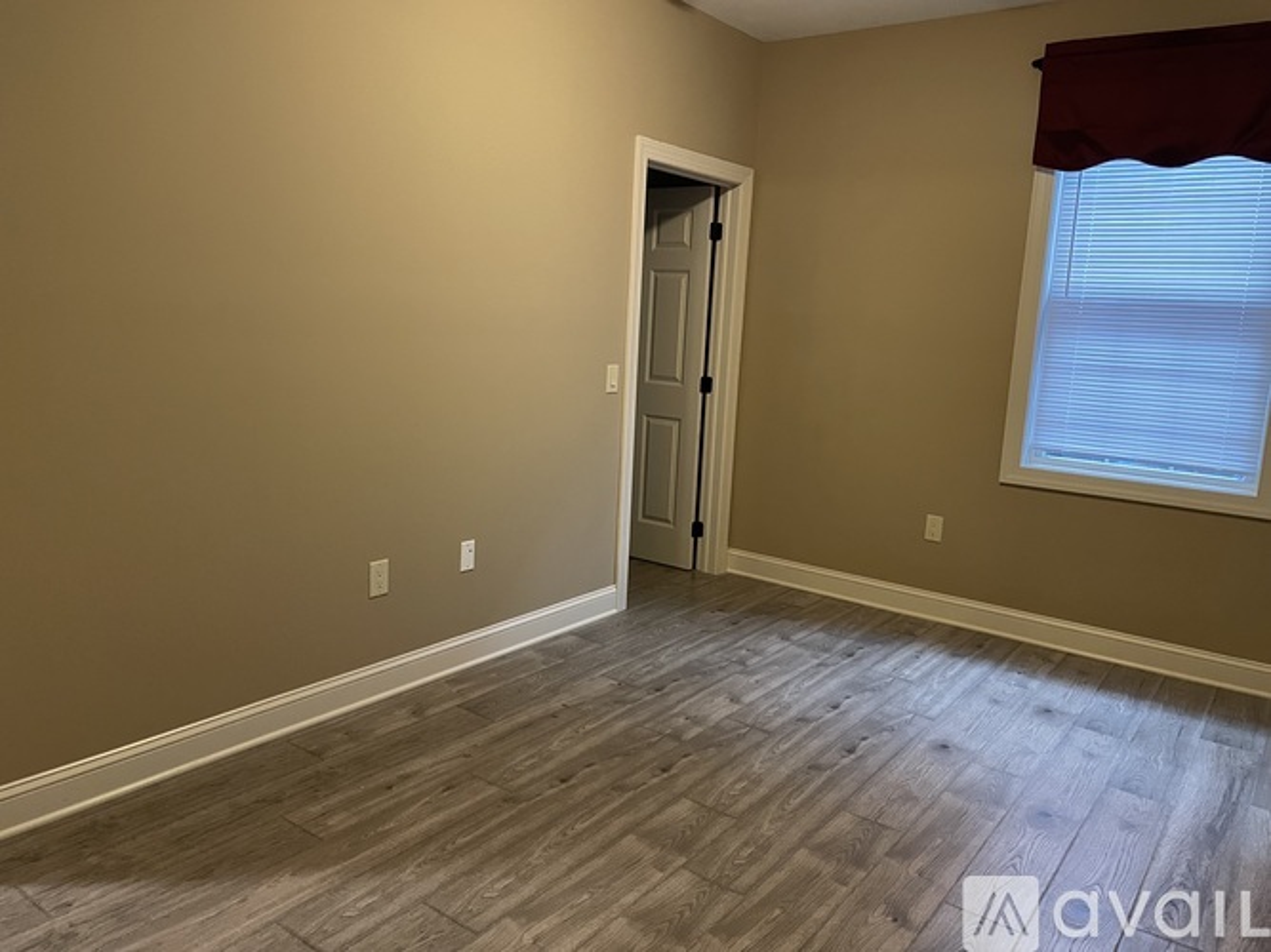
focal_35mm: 26
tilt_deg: -9.5
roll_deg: -2.9
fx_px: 954
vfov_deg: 53.0
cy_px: 476
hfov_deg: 67.3
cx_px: 636
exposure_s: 1/40
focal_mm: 4.2
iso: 320
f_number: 1.6
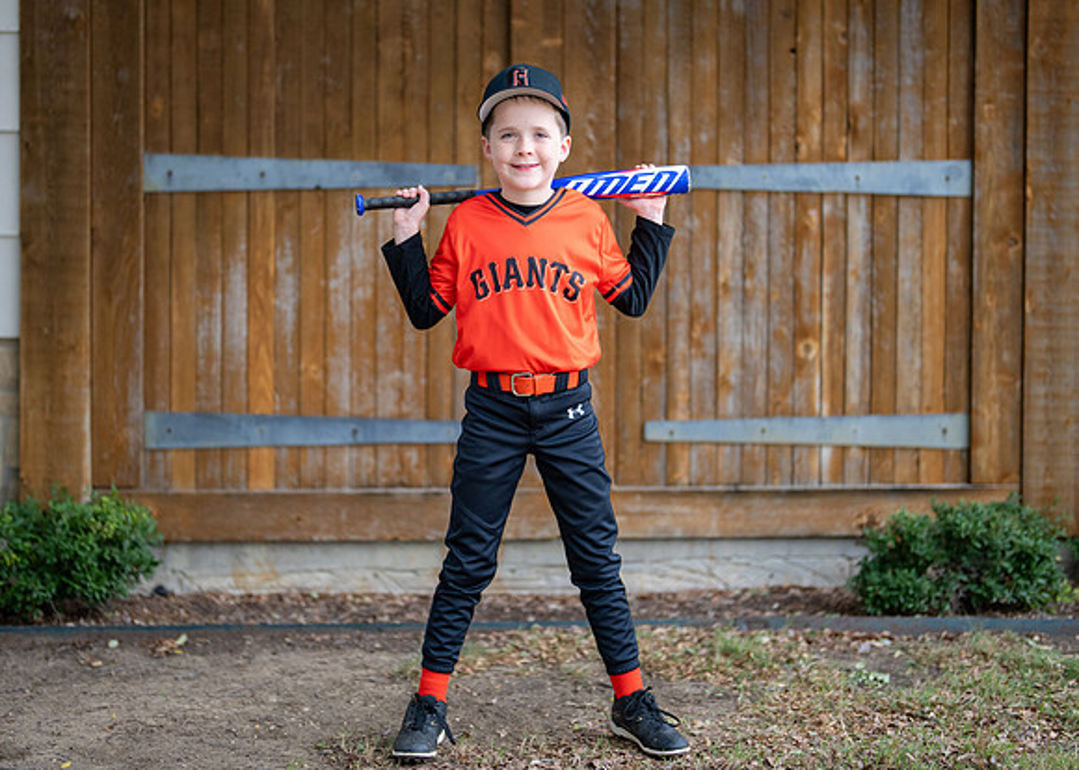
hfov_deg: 29.9
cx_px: 500
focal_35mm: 66
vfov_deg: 21.6
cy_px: 326
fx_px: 2016
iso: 500
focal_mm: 50
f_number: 1.2
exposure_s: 1/640
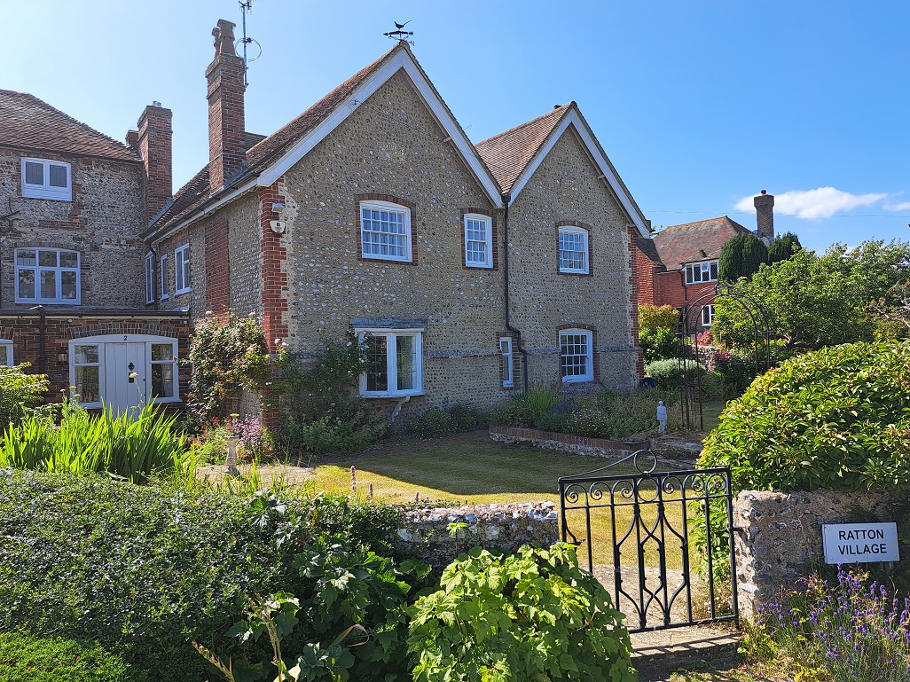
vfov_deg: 56.8
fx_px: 631
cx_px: 455
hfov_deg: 71.6
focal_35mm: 24
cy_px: 341
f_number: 1.8
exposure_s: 1/814
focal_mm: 5.23
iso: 50
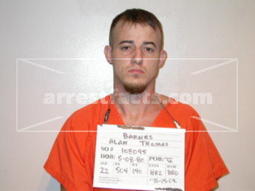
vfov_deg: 24.0
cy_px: 96
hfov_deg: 31.7
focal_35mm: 61
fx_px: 450
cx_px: 128
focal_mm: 12.7
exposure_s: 1/73.2
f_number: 3.1
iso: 100
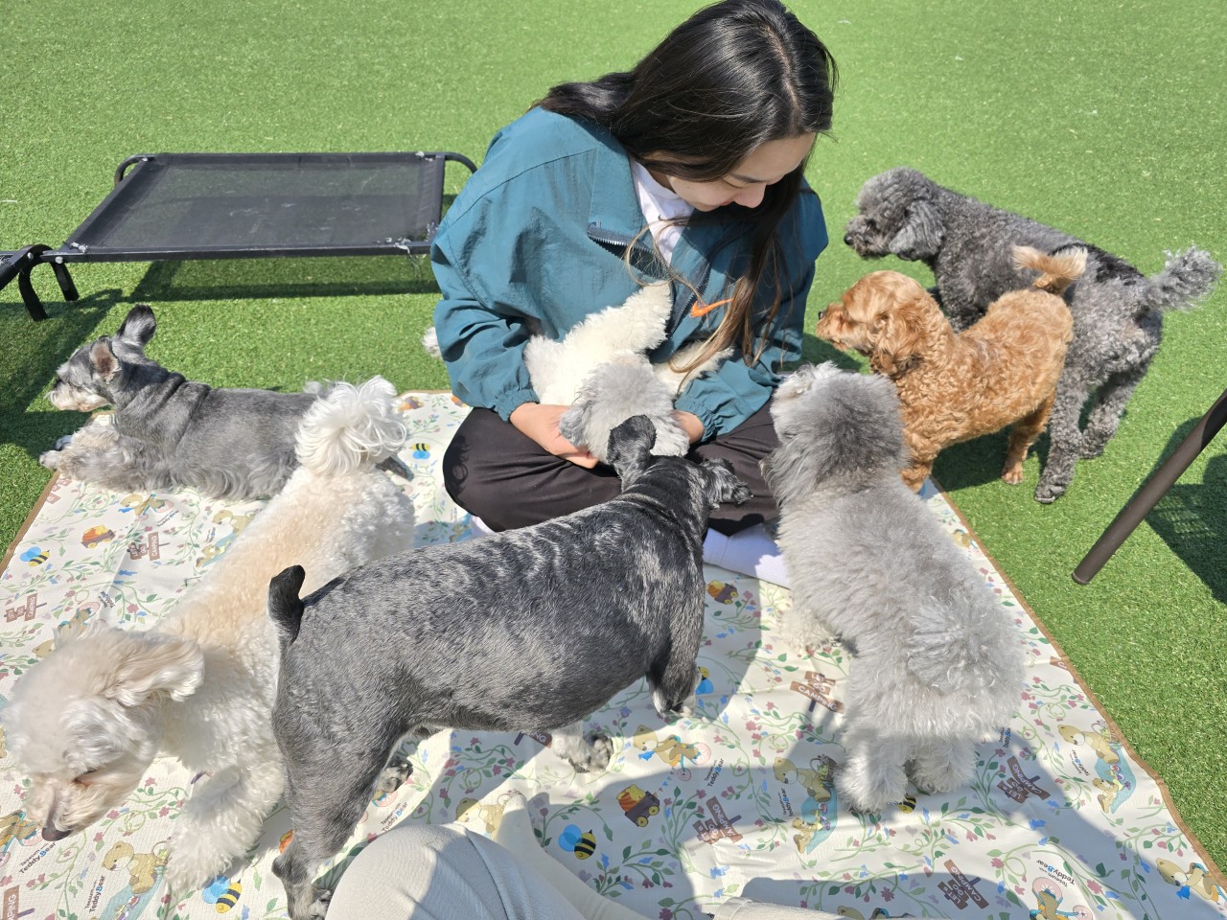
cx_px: 614
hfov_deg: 73.9
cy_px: 460
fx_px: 815
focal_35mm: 23
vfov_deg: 58.9
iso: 12
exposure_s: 1/638
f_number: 1.7
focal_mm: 6.3
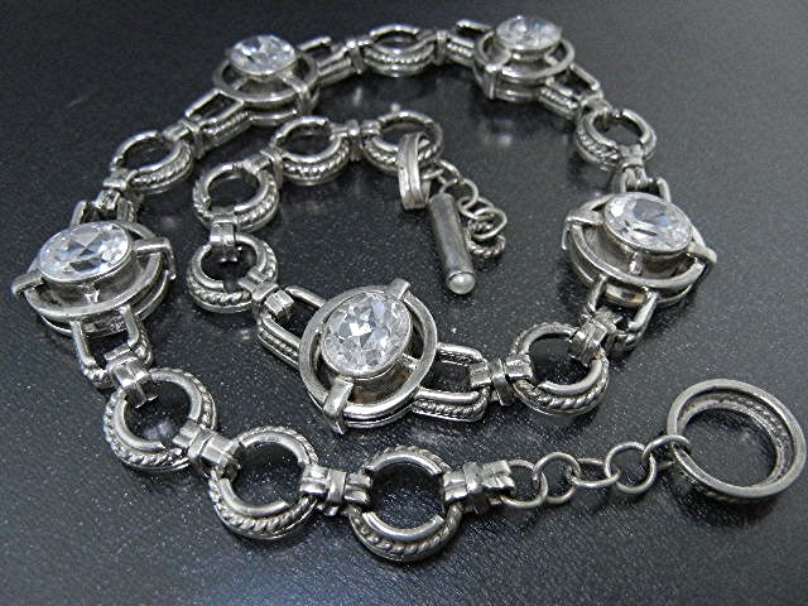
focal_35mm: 34
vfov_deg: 41.8
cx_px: 404
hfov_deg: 54.0
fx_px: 794
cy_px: 303
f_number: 7.2
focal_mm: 6.2
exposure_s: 1/30
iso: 764
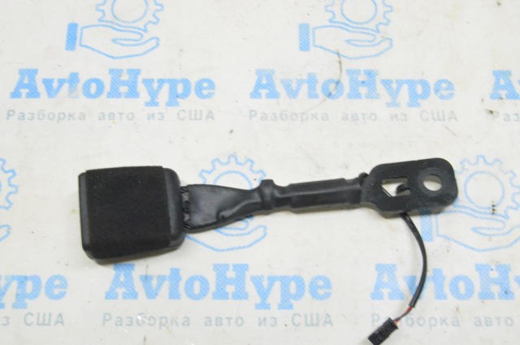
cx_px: 260
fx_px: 692
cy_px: 172
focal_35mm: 48
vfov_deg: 28.0
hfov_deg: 41.2
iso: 6400
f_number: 20
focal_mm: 32
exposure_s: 1/15
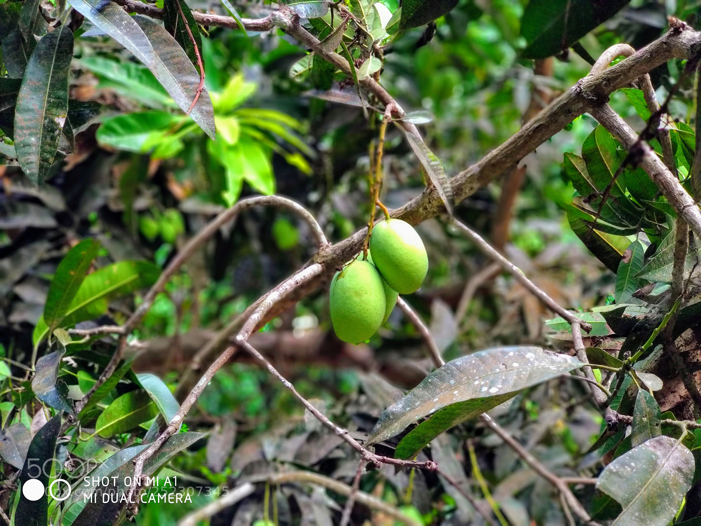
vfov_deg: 28.0
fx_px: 1053
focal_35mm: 52
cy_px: 263
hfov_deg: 36.8
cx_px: 350
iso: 500
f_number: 2.6
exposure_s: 1/60
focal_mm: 5.99
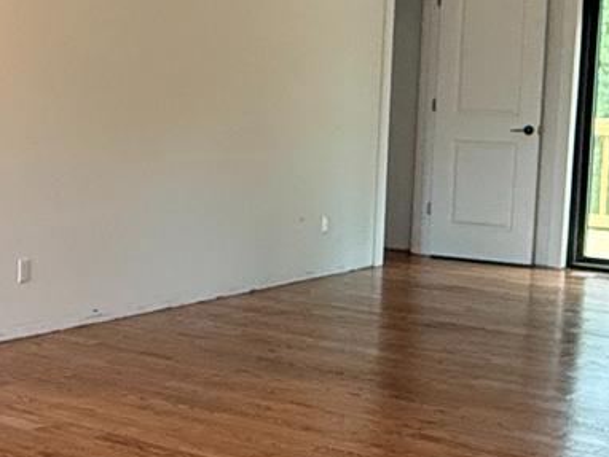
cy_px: 226
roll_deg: -0.5
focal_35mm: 75
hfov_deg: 24.5
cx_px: -38
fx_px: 1320
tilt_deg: -7.5
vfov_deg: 19.7
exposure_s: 1/120
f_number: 2.2
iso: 320
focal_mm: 2.22
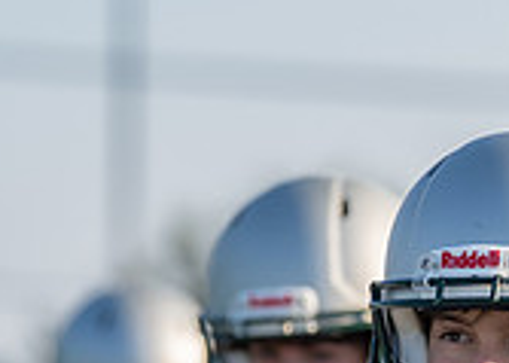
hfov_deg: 3.0
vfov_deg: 2.2
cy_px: 558
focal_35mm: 661
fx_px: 9548
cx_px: 633
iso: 100
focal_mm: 128
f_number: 2.8
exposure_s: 1/1600
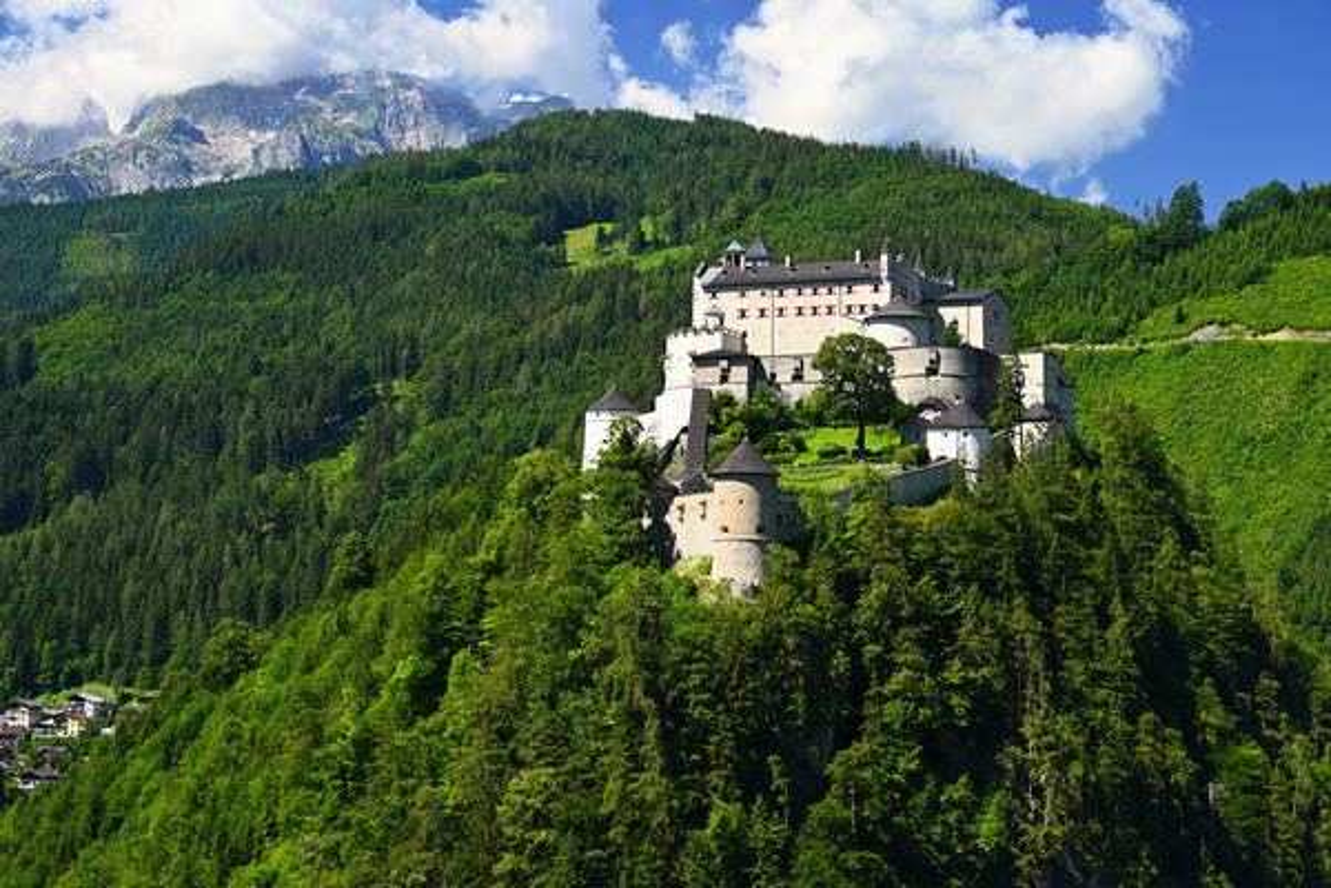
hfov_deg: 28.8
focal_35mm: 70
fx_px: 2588
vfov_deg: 19.5
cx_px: 666
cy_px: 444
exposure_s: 1/200
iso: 250
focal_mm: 70
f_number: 8
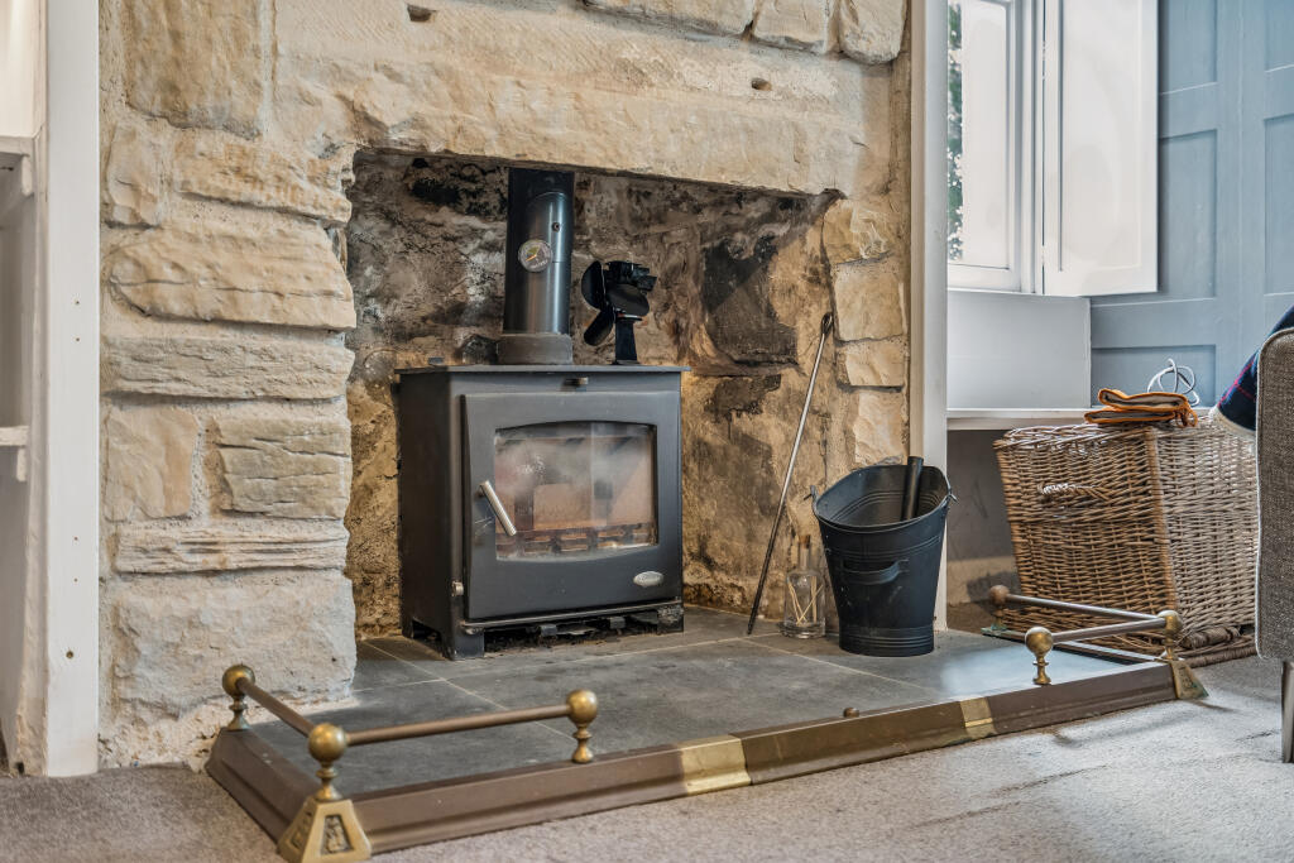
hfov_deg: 54.4
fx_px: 1258
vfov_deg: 37.9
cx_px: 647
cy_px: 432
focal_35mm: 35
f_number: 4
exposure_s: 1/20
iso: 400
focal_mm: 35
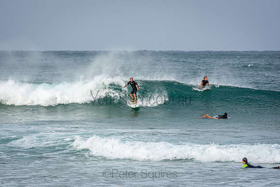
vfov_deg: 4.3
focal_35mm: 321
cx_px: 140
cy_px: 94
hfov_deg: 6.4
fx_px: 2498
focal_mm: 200
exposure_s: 1/1600
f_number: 5
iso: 200
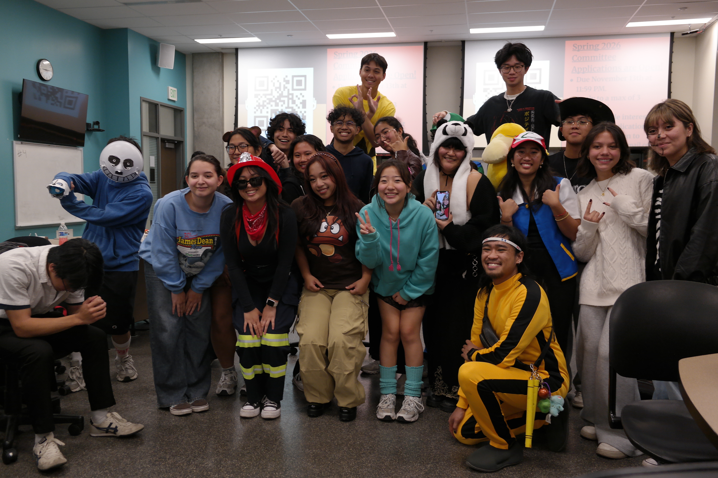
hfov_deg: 61.9
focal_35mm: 30
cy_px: 239
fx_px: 598
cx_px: 359
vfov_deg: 43.6
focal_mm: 20
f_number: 3.5
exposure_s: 1/40
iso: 200
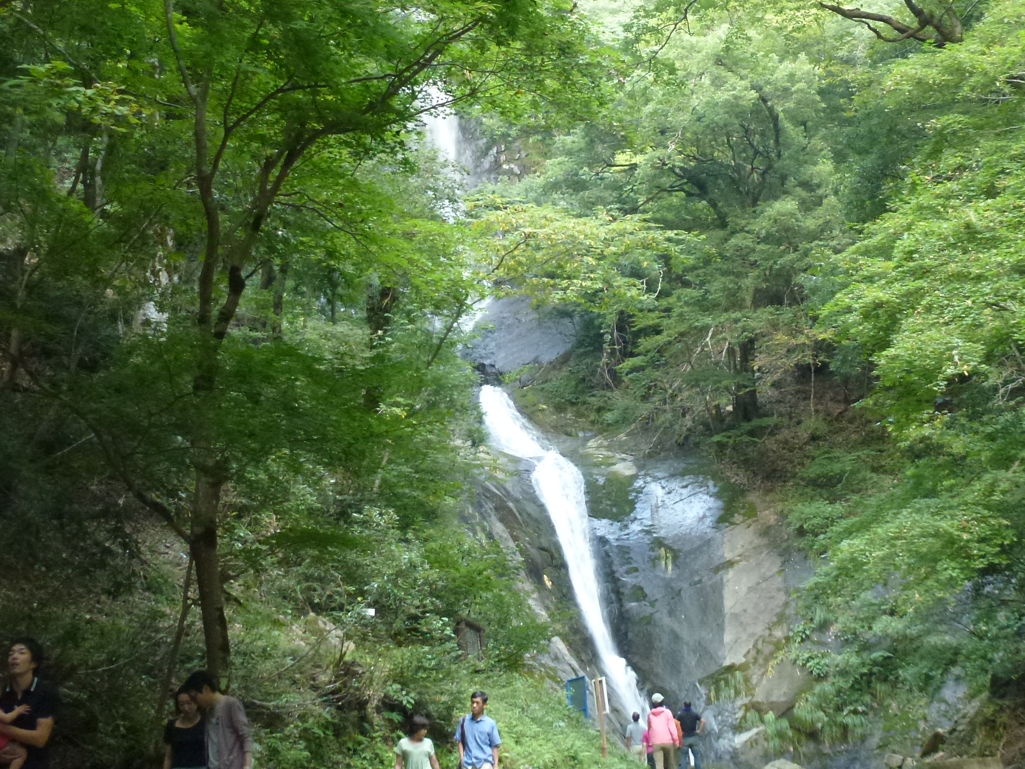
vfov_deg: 24.7
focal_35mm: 59
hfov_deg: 32.7
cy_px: 258
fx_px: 1747
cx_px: 572
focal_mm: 7.4
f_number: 3.9
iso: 400
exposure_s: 1/40
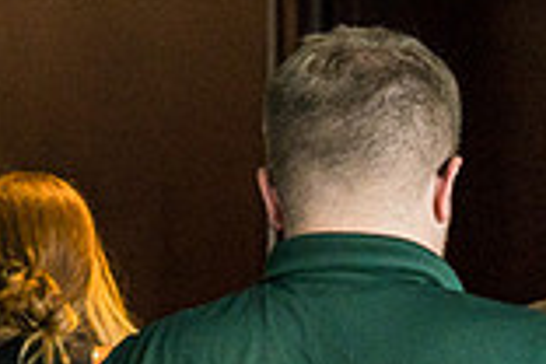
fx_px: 3943
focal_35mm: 260
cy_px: 583
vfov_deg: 5.2
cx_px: -388
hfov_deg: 7.7
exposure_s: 1/640
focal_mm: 70
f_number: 3.5
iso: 3200
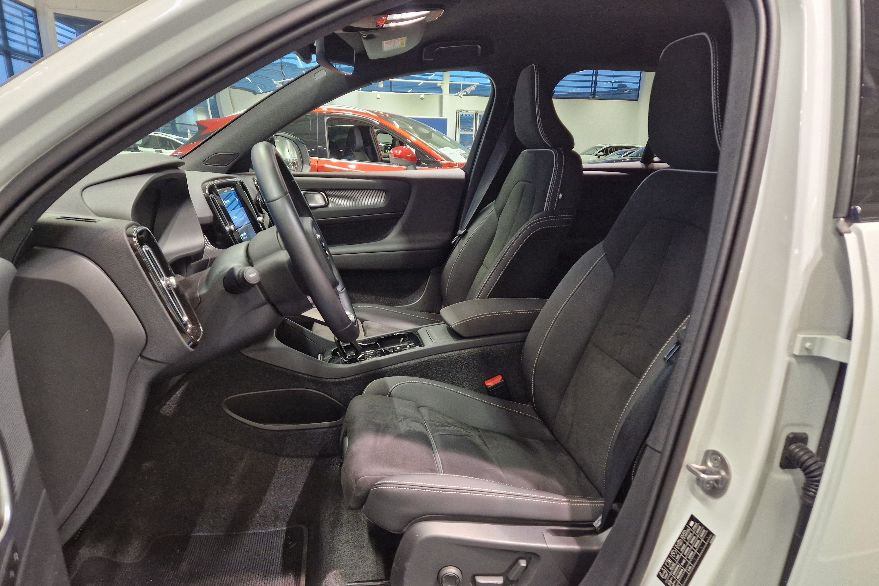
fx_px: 586
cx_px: 439
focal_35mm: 24
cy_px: 323
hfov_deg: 73.7
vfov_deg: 53.0
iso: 400
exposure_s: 1/100
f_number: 1.8
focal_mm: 5.4
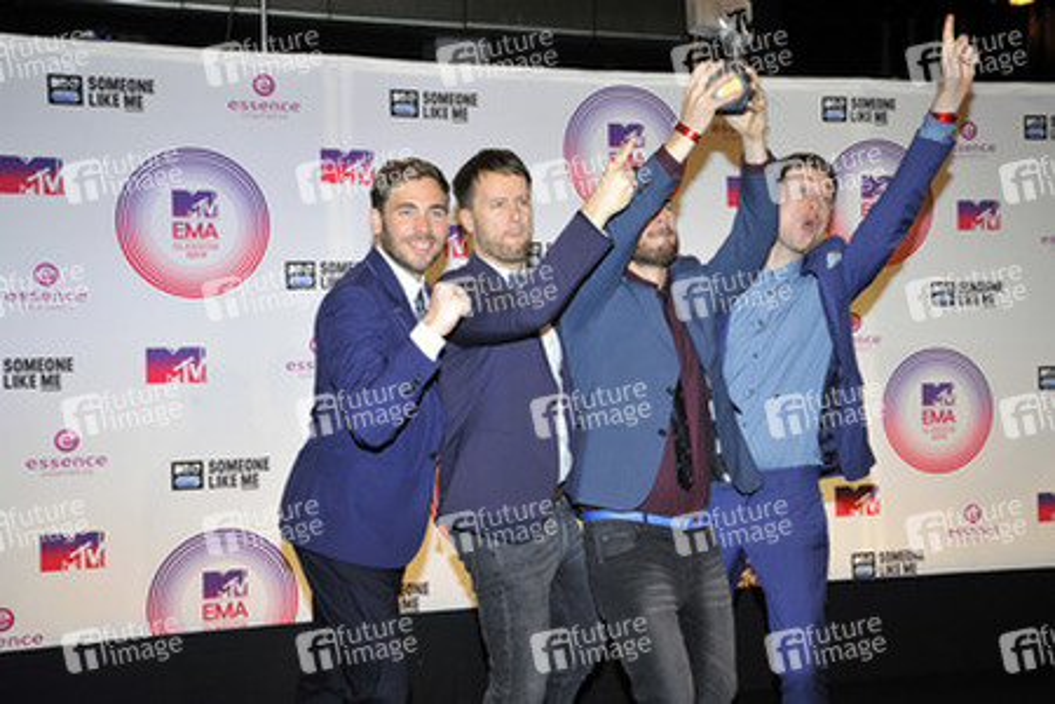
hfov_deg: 41.1
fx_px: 1407
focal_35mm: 48
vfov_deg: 28.1
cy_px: 352
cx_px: 528
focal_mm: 48
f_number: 7.1
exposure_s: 1/250
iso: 800
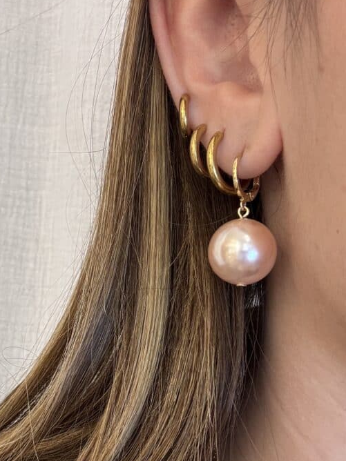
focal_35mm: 46
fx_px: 613
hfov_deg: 31.1
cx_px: 93
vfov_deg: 40.8
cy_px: 300
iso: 100
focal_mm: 2.69
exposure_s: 1/50
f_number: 1.9
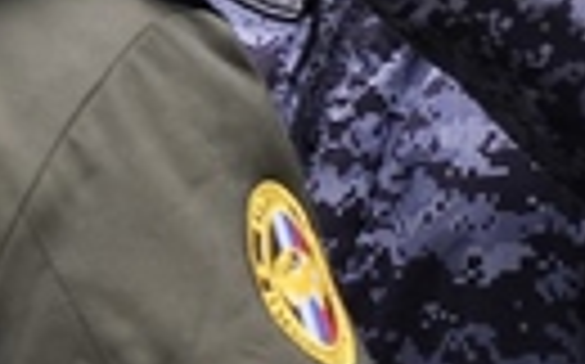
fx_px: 2995
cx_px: 234
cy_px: 229
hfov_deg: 11.2
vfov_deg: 7.0
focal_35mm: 188
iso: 320
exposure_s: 1/80
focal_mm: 21.4
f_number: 4
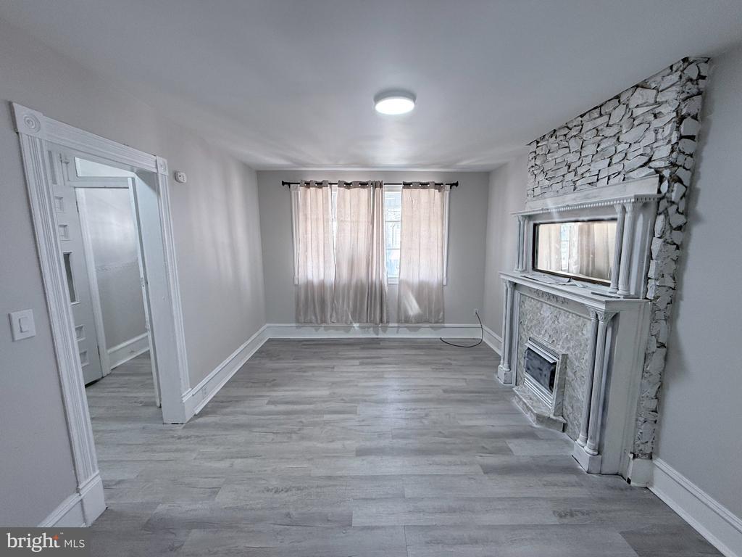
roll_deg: -0.2
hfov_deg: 102.1
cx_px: 371
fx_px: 300
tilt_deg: -8.2
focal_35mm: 14
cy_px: 278
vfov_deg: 85.7
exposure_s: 1/99
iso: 160
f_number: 2.2
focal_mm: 2.22
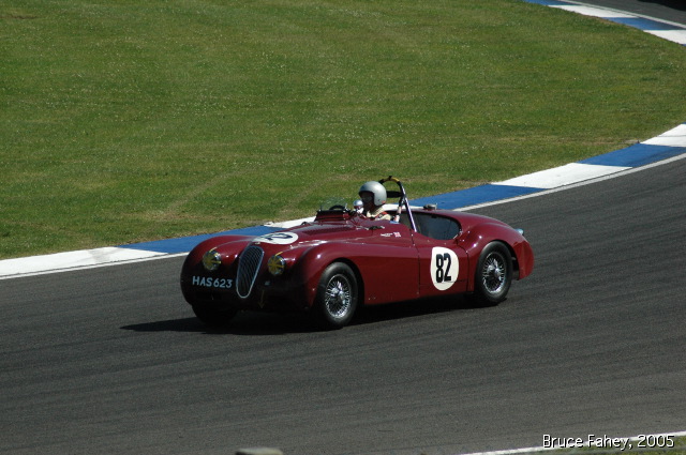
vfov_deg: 4.4
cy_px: 228
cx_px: 343
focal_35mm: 315
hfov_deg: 6.5
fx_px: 5995
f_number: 8
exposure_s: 1/2500
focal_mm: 210
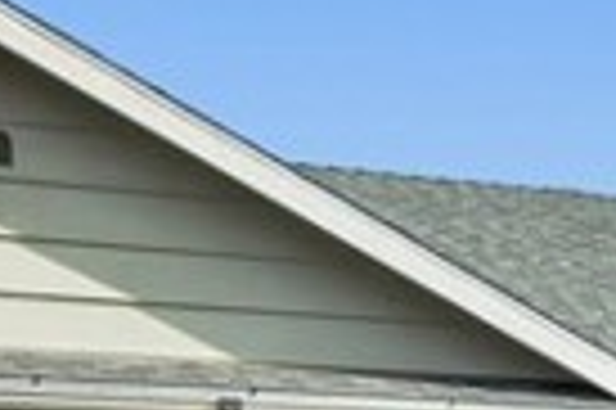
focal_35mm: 112
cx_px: 1052
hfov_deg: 16.0
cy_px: 653
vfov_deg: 11.6
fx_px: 1914
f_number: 8
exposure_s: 1/125
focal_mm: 10
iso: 100
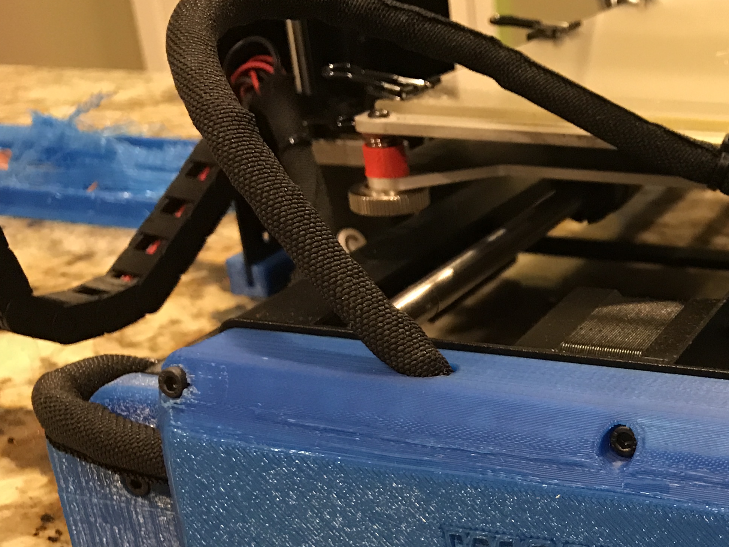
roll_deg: +0.3
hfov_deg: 31.1
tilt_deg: -28.1
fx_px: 1222
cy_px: 473
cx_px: 708
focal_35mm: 58
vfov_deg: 24.6
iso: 80
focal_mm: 3.99
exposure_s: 1/15
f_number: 1.8
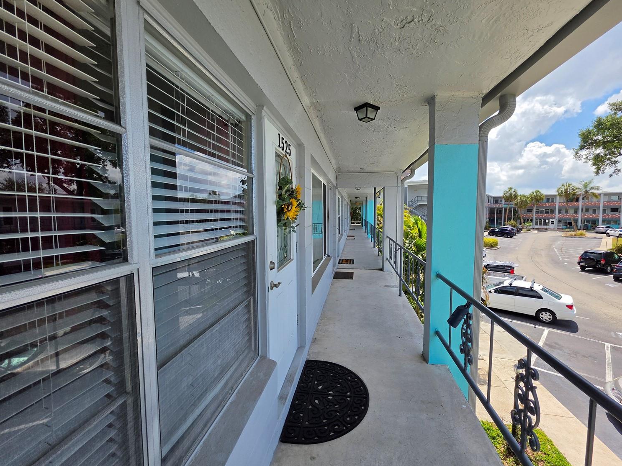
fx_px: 252
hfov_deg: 102.0
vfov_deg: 85.7
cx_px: 327
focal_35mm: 14
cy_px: 230
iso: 32
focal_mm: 2.2
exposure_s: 1/2000
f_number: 1.9
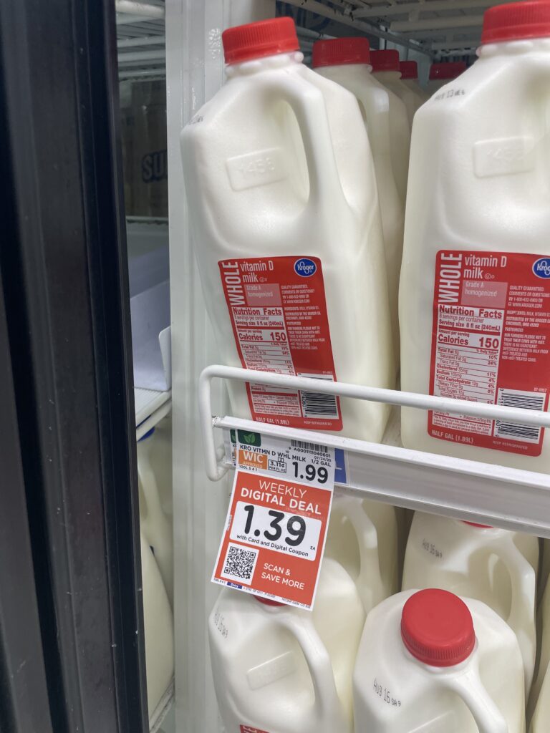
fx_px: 551
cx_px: 275
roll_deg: -0.6
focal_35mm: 26
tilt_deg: -16.0
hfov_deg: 53.1
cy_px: 366
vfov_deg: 67.3
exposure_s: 1/120
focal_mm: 4.2
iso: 100
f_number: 1.6
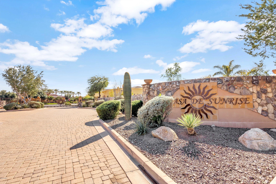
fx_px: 126
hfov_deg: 95.0
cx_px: 138
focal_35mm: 16
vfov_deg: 72.1
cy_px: 92
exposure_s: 1/400
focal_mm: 11
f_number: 10
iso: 250
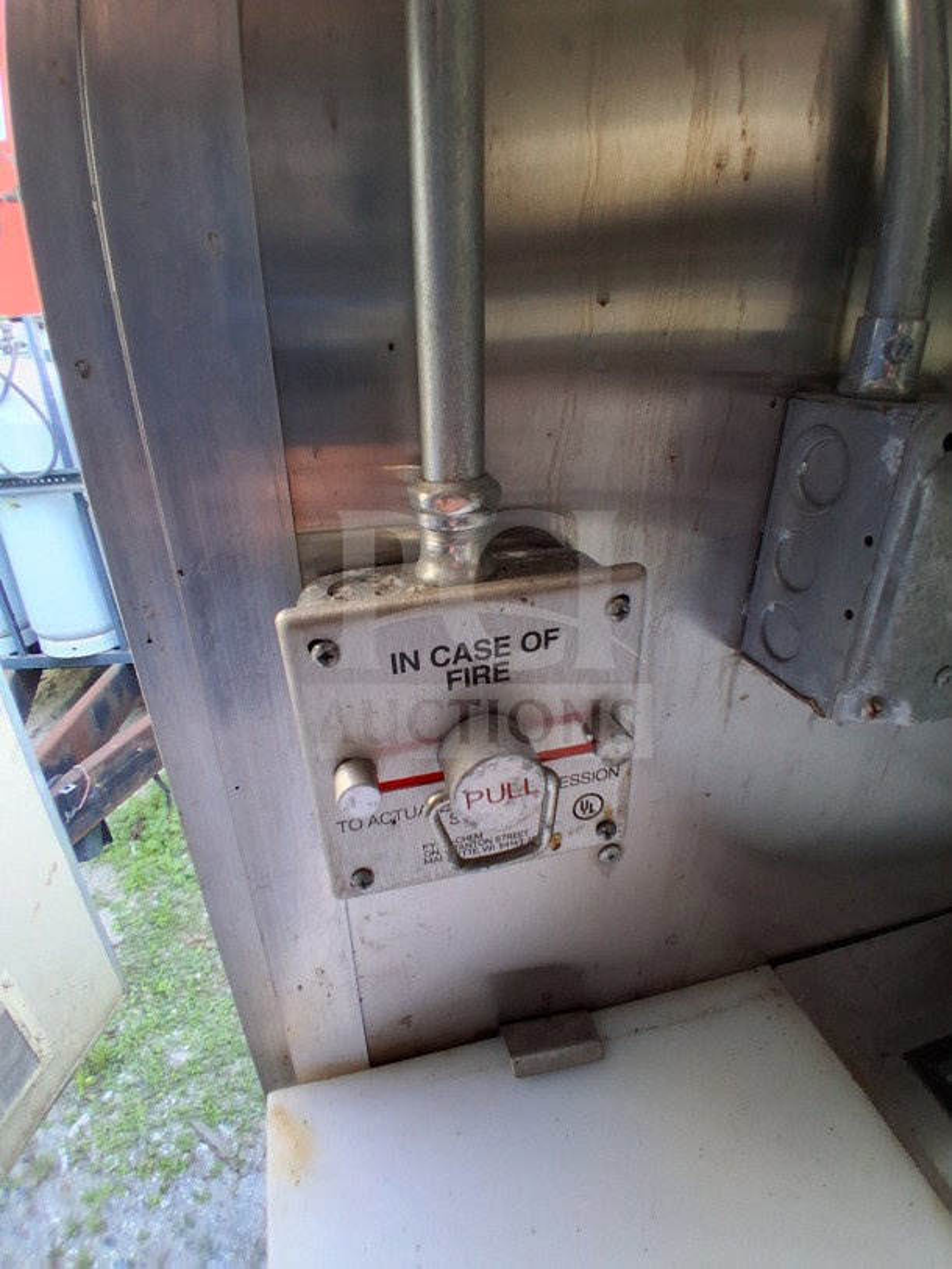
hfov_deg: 74.7
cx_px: 476
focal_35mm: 17
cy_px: 634
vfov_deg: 91.0
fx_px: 623
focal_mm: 1.4
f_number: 2.2
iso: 125
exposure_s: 1/60
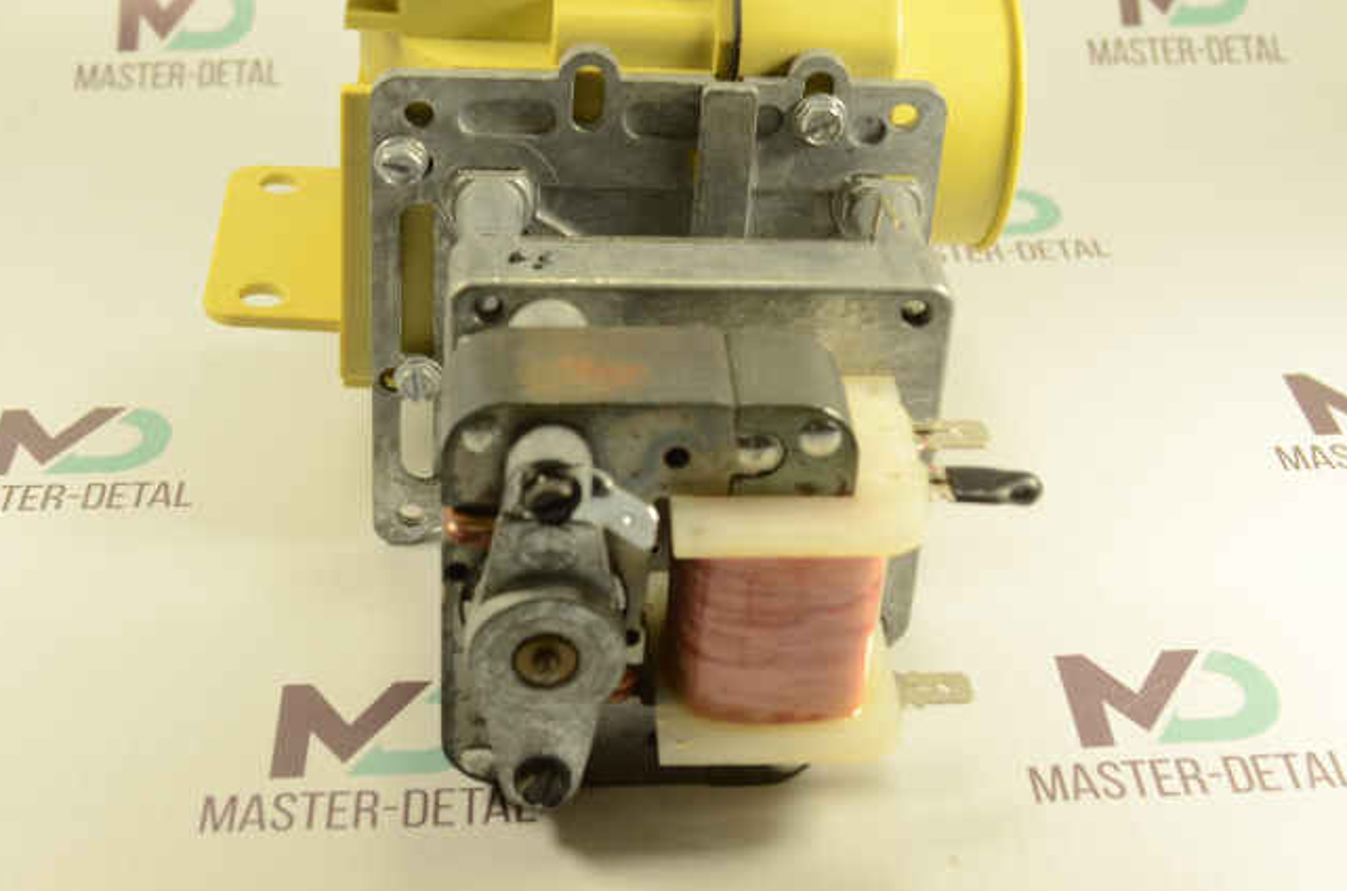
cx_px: 654
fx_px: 2239
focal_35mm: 60
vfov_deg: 22.3
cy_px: 230
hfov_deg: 33.5
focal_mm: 26
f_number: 5.6
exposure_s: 1/125
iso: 200
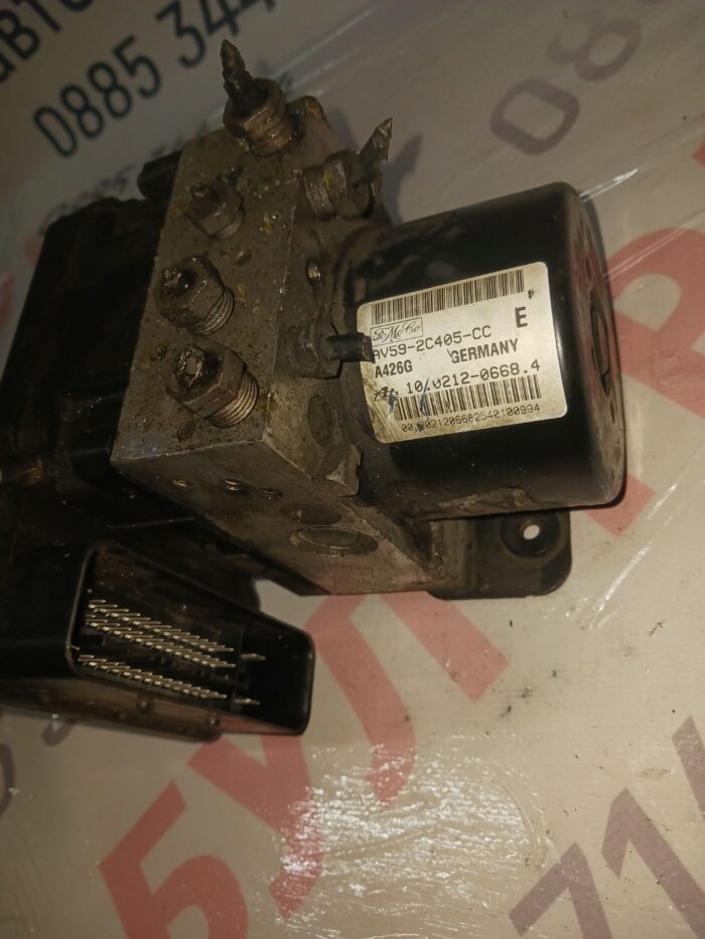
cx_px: 352
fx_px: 733
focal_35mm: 27
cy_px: 470
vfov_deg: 65.3
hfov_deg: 51.4
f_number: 1.8
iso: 40
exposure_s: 1/50
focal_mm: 4
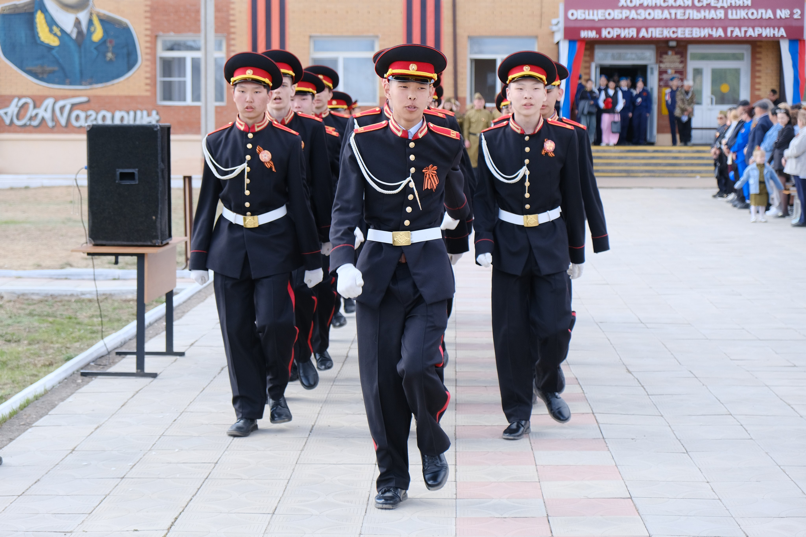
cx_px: 403
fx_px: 1858
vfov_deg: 16.5
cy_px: 268
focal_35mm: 83
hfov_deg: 24.5
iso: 320
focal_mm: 55
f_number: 4
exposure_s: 1/480
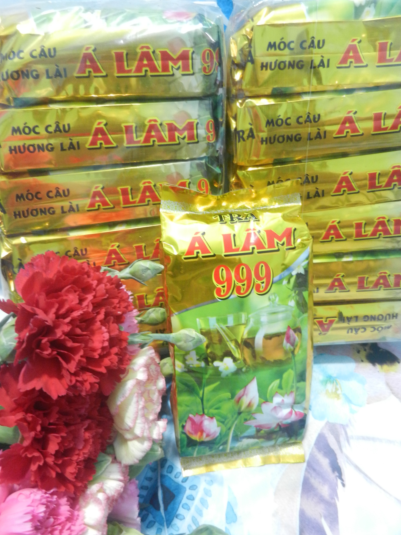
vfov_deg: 67.3
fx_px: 402
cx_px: 203
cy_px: 260
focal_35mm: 26
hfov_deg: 53.1
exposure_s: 1/15
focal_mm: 4.5
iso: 400
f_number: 3.5
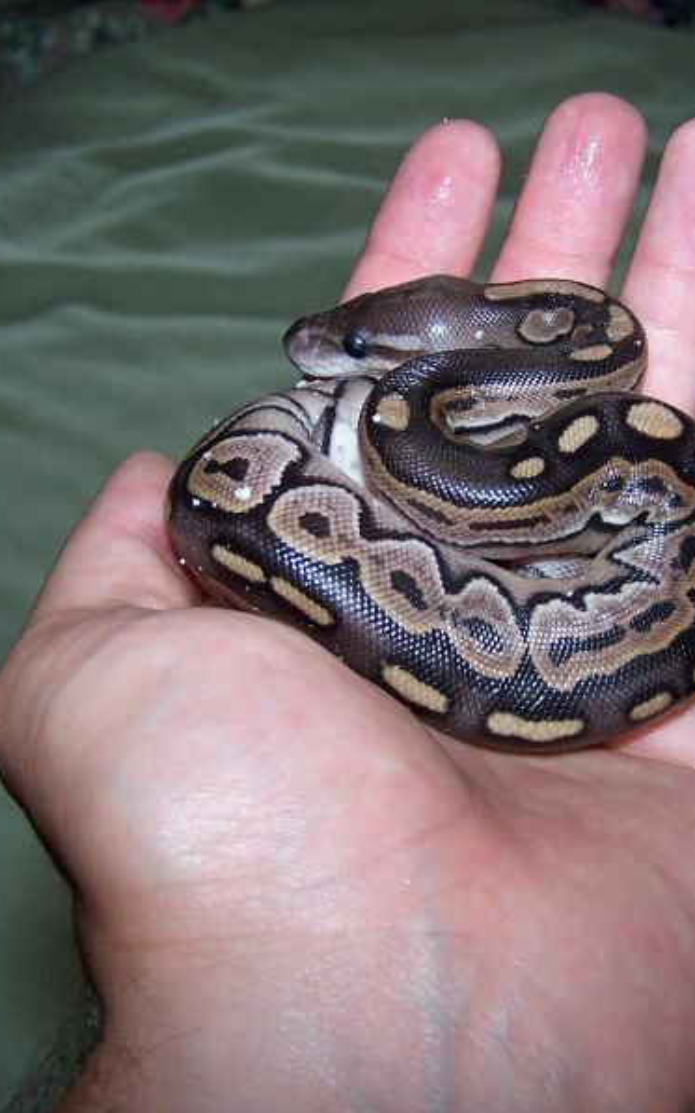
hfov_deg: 23.9
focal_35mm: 54
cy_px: 557
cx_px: 425
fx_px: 1637
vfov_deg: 37.5
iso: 80
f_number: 2.8
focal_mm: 6.3
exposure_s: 1/60
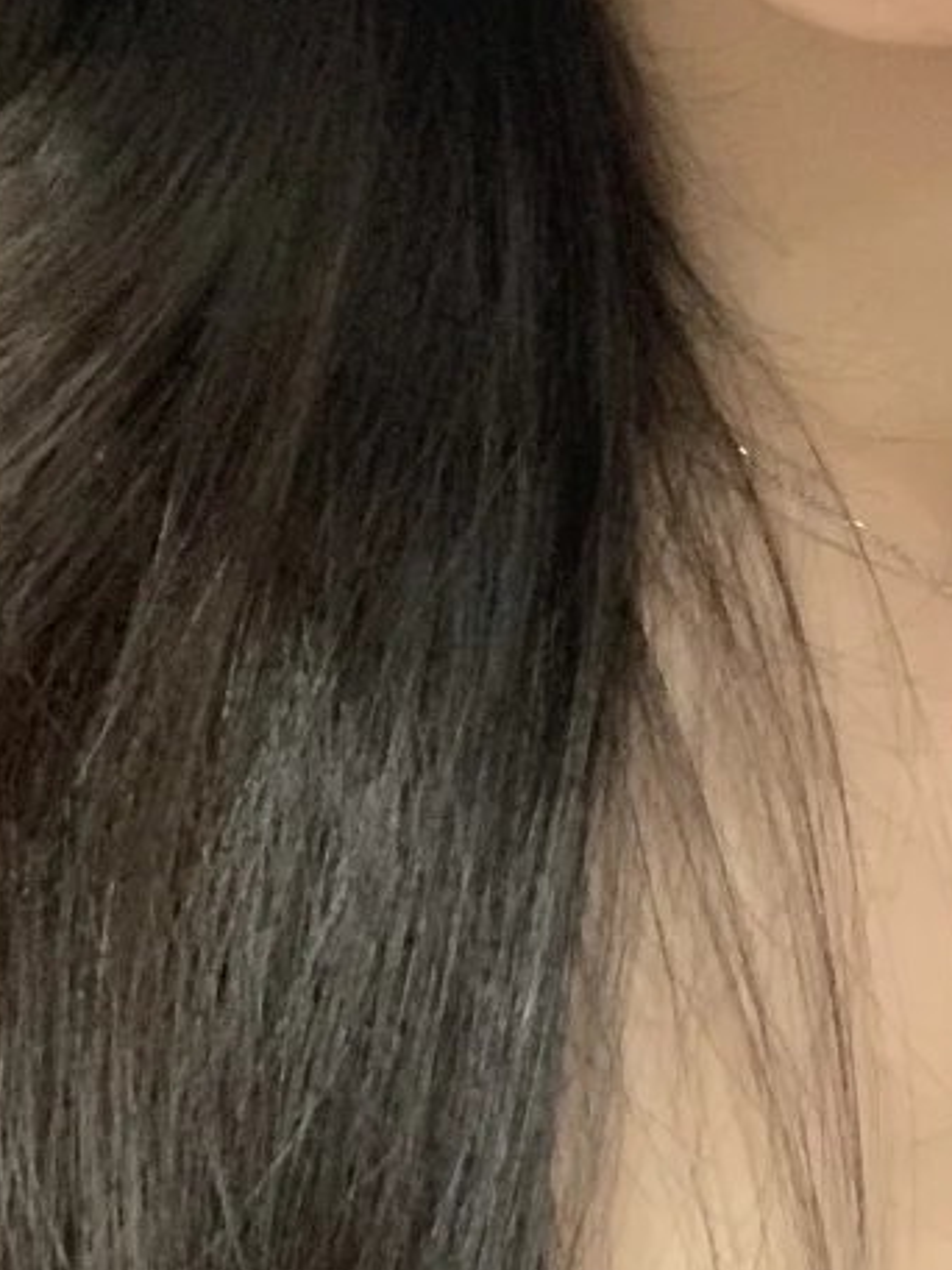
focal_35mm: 101
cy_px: -379
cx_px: 1016
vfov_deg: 18.2
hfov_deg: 14.4
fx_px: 3704
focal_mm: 2.87
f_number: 2.2
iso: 500
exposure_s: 1/25
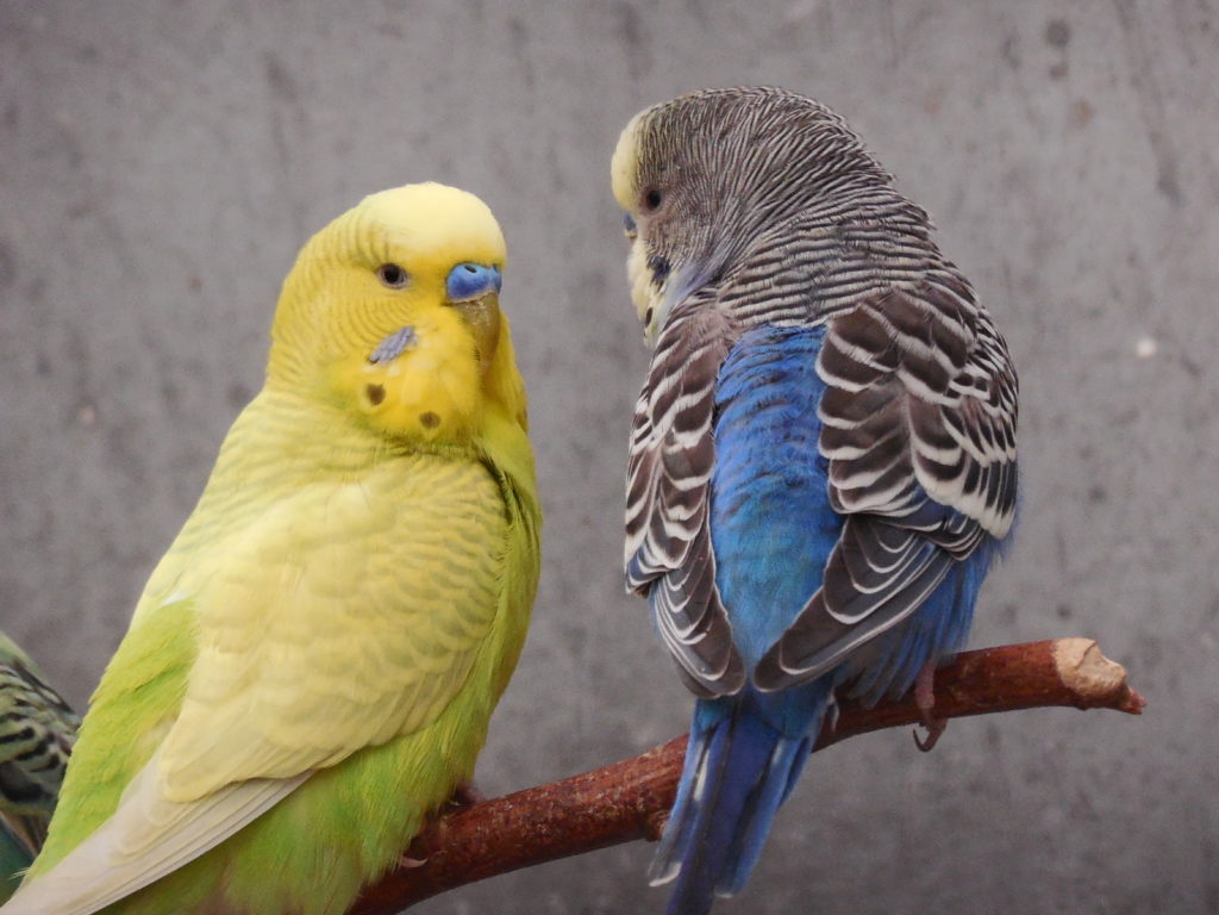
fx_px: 9050
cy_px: 458
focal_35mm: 257
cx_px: 610
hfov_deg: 7.7
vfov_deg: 5.8
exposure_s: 1/60
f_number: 6.1
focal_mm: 45.9
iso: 800
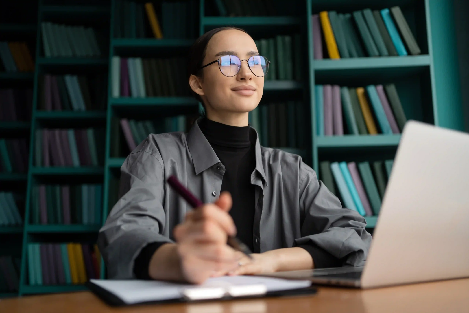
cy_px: 156
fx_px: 456
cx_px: 234
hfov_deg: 54.4
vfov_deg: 37.9
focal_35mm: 35
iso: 200
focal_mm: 35
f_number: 2
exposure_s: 1/200
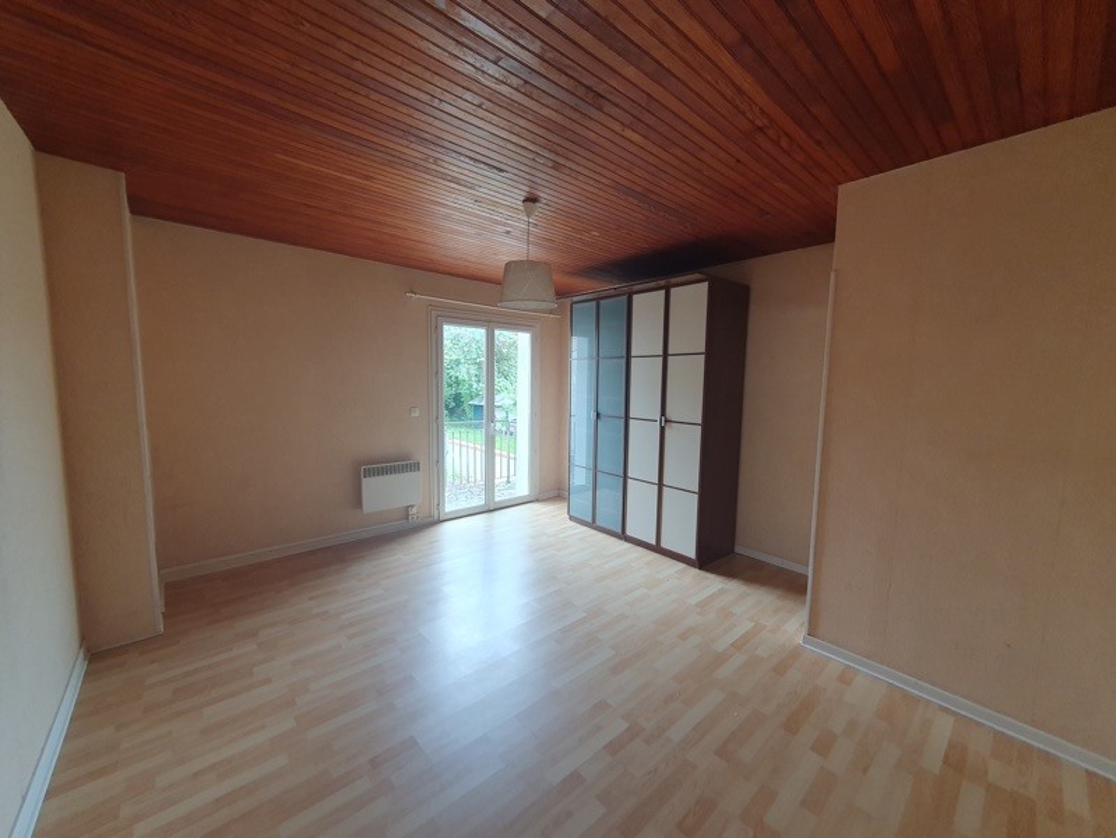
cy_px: 419
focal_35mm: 13
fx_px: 419
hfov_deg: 106.2
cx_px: 558
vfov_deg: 90.0
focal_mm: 1.8
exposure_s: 1/50
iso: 125
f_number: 2.2
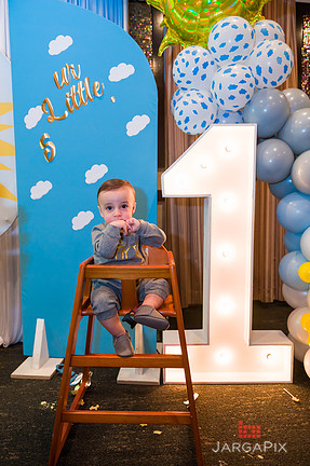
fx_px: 324
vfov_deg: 71.6
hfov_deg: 51.2
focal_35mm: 25
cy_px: 233
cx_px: 153
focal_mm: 24
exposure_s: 1/200
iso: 1600
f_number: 4
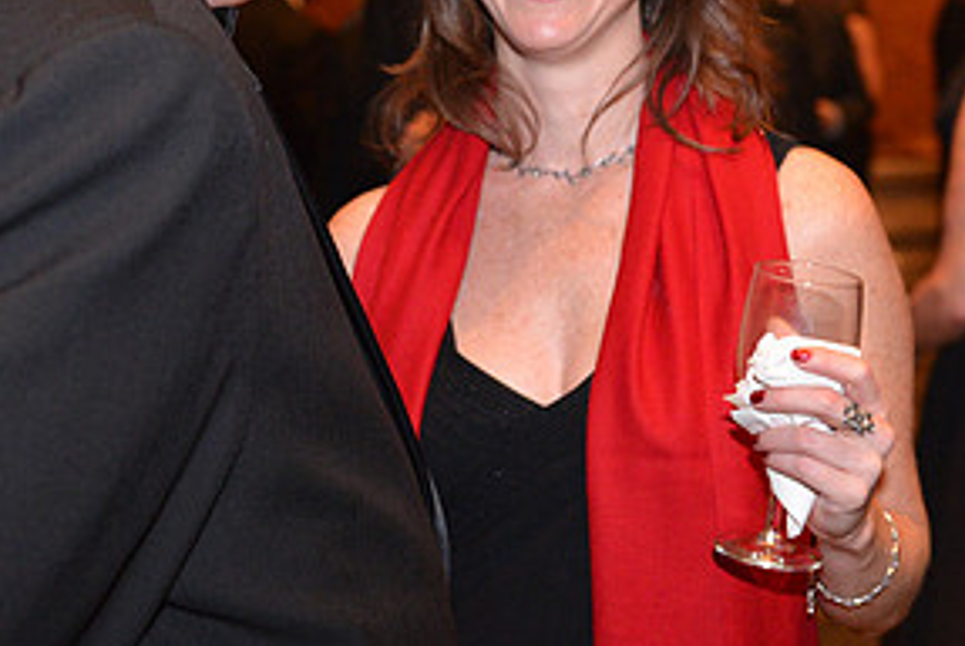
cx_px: 330
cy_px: 69
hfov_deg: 20.9
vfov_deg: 14.0
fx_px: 2603
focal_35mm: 97
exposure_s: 1/60
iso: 3600
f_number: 3.5
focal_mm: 48
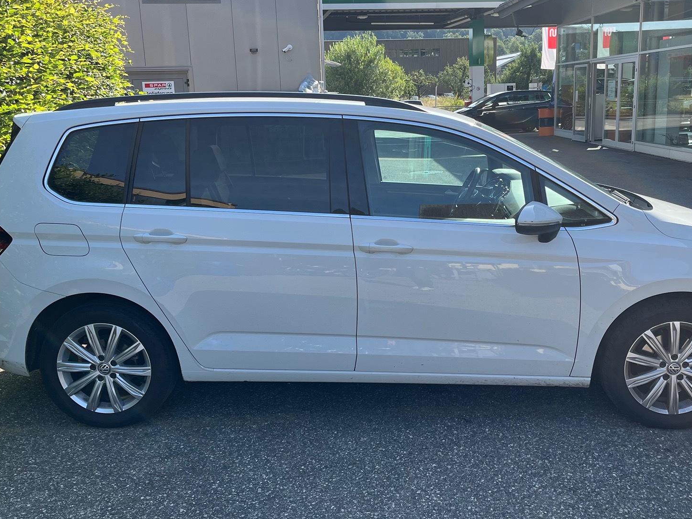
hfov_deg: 51.3
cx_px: 382
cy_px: 248
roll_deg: +1.1
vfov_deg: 39.6
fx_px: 720
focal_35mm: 36
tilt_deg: -14.0
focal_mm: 5.1
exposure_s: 1/1129
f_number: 1.6
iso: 50
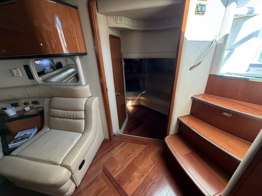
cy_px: 98
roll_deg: +3.9
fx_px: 106
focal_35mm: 14
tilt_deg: -23.6
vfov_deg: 85.7
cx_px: 131
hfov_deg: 102.1
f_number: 2.2
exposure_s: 1/121
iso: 320
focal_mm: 2.22
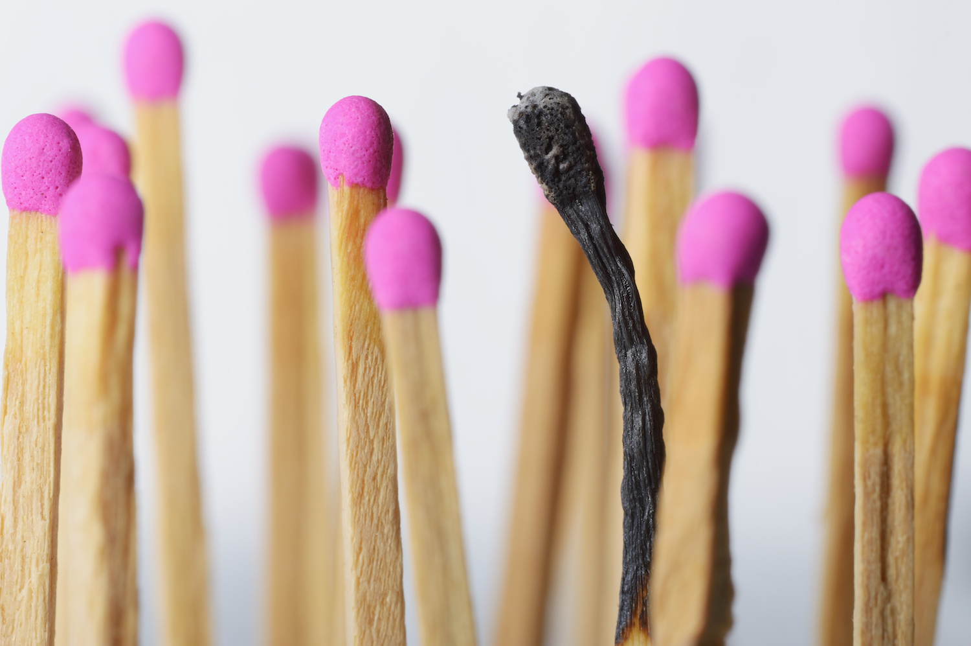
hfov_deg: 15.2
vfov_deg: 10.1
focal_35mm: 135
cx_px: 486
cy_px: 323
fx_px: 3638
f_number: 18
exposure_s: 1/200
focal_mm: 90
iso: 100
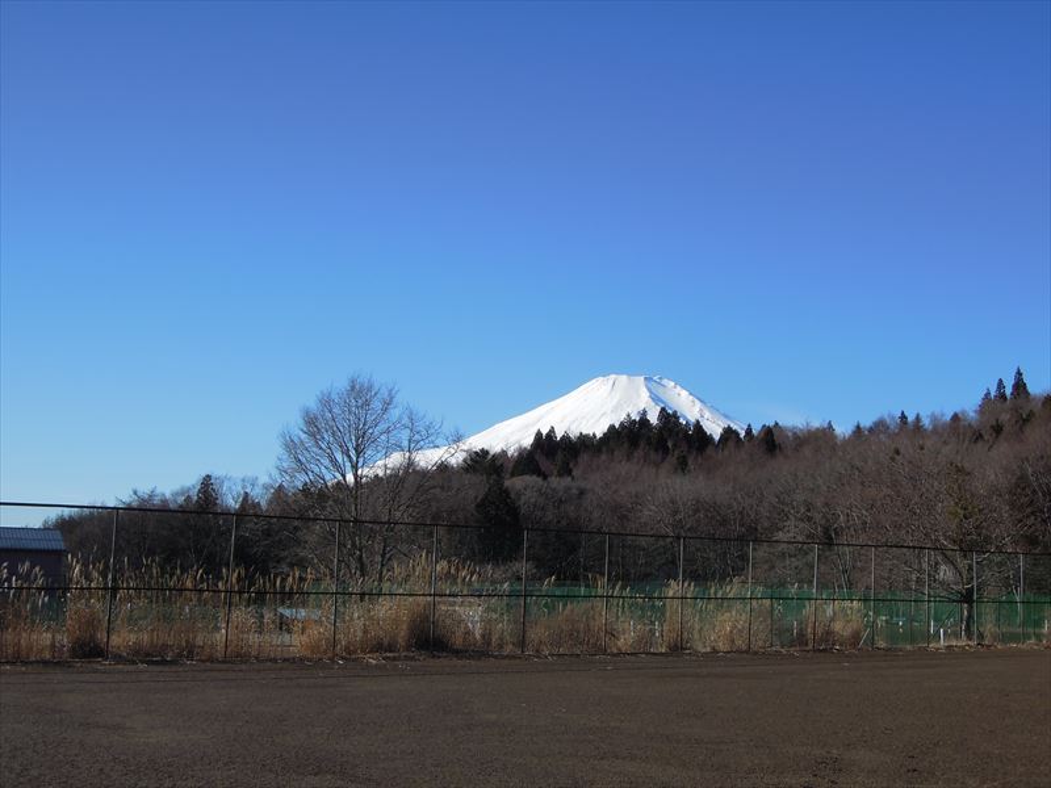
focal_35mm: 50
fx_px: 1518
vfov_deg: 29.1
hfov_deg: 38.2
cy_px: 394
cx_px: 526
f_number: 4.7
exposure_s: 1/1250
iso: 160
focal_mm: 9
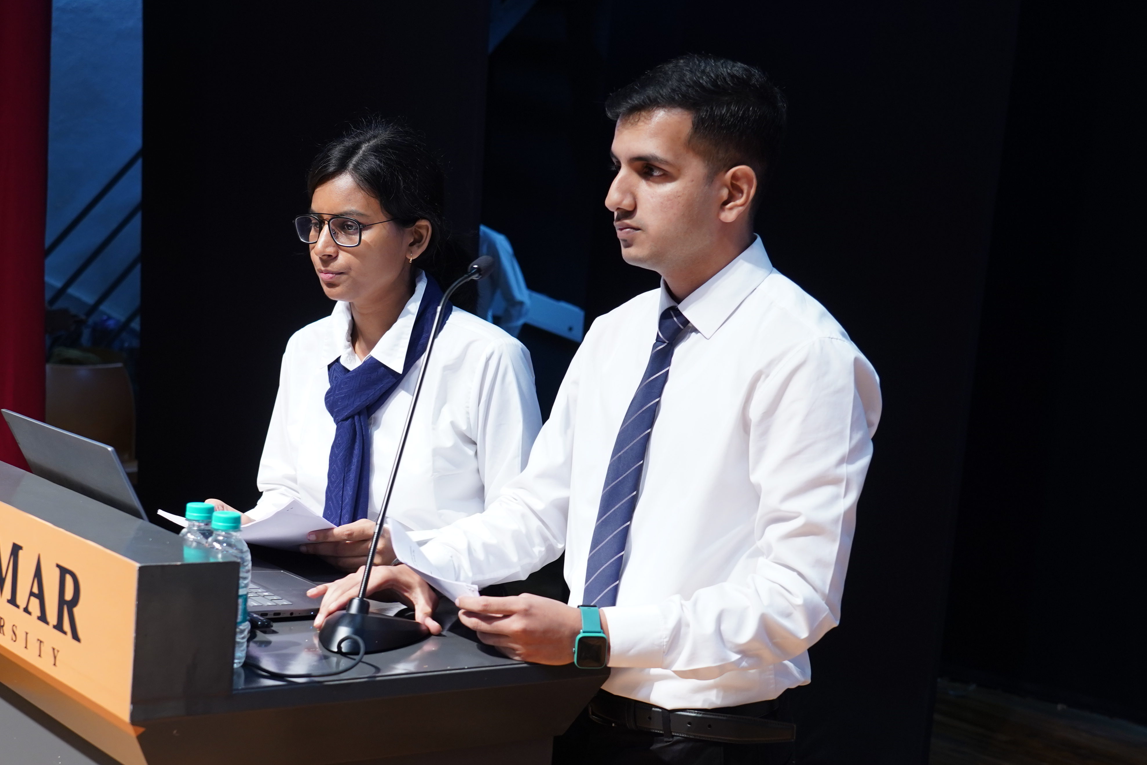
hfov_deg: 37.4
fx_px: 1689
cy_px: 500
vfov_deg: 25.4
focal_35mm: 53
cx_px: 466
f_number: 4.5
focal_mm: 35
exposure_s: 1/80
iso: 1000
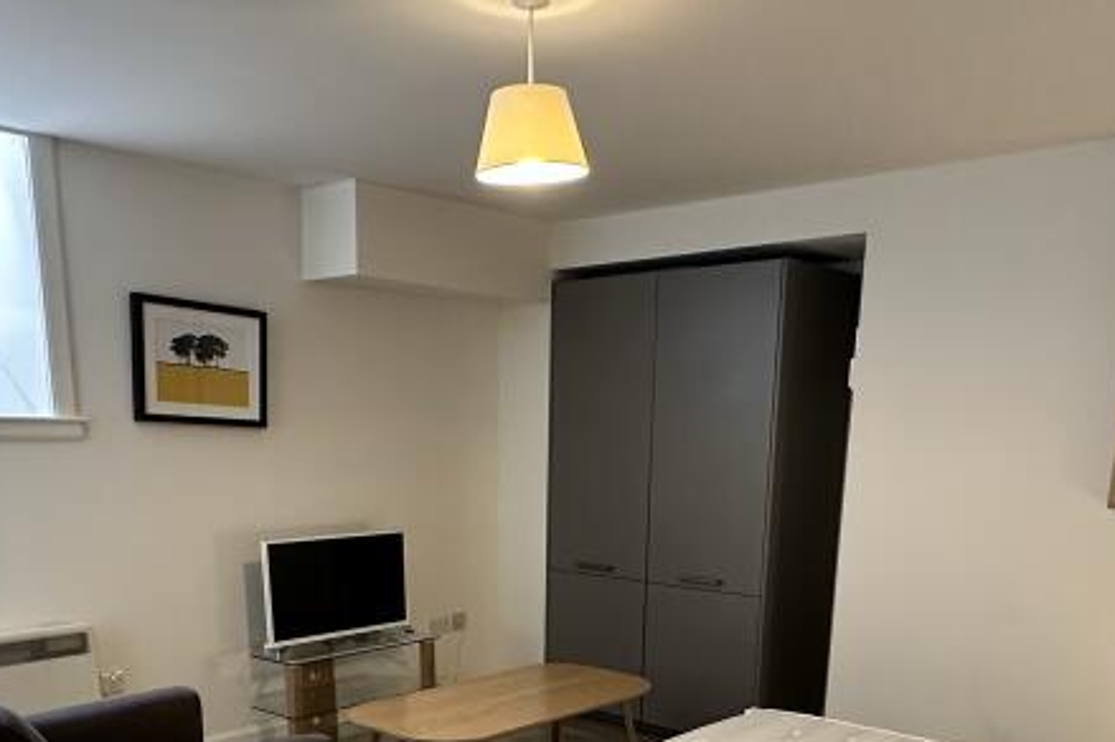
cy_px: 686
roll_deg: -1.4
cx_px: 538
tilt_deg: -14.4
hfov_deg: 55.8
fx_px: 1052
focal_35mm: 34
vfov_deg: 36.1
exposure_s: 1/50
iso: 250
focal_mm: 2.22
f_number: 2.2
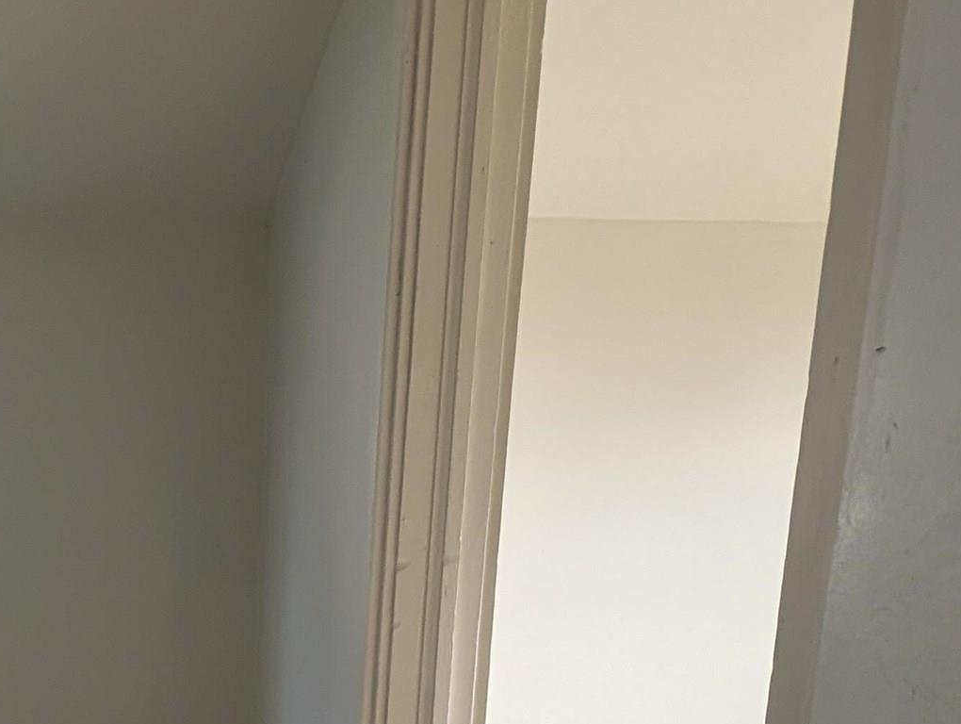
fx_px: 1001
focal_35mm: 36
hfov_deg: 46.1
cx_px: 88
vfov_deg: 39.3
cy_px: 482
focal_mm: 2.23
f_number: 1.95
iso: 341
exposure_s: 1/172
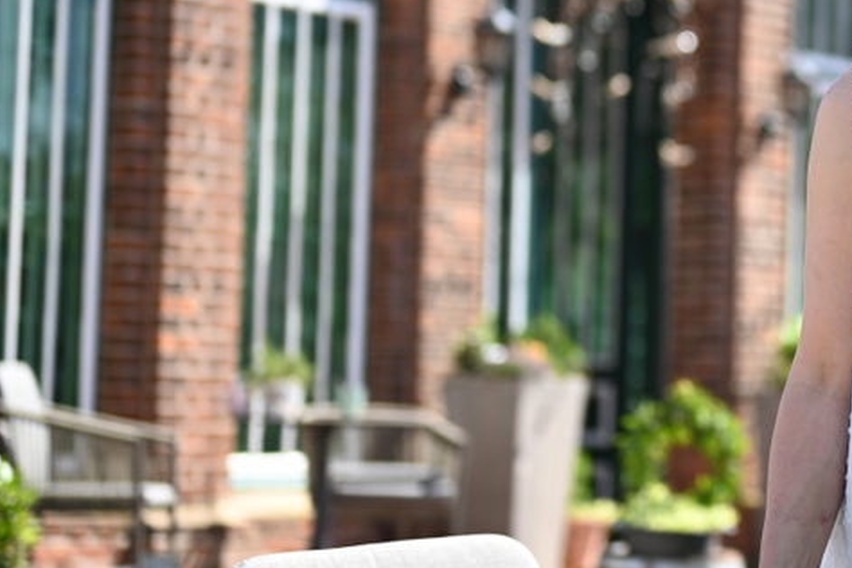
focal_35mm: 135
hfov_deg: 14.8
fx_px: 3195
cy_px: 140
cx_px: 922
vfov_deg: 10.1
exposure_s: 1/2000
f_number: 1.8
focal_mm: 50
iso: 100
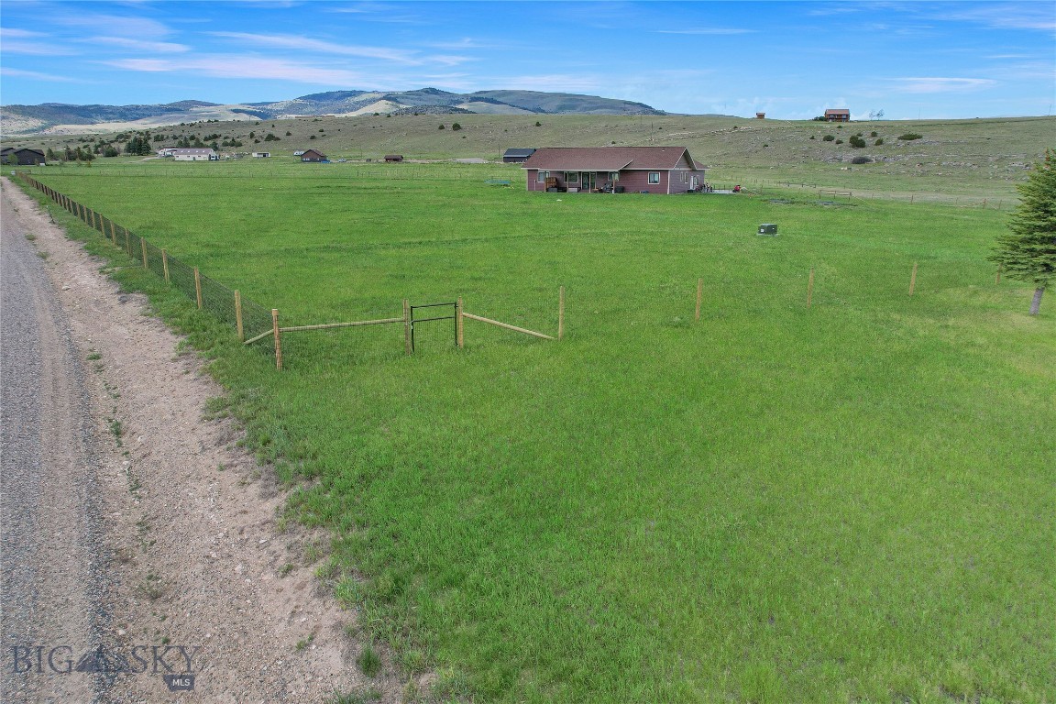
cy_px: 352
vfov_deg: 57.2
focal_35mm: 22
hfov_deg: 78.6
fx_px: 645
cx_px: 528
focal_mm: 8.38
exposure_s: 1/1500
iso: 140
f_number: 2.8
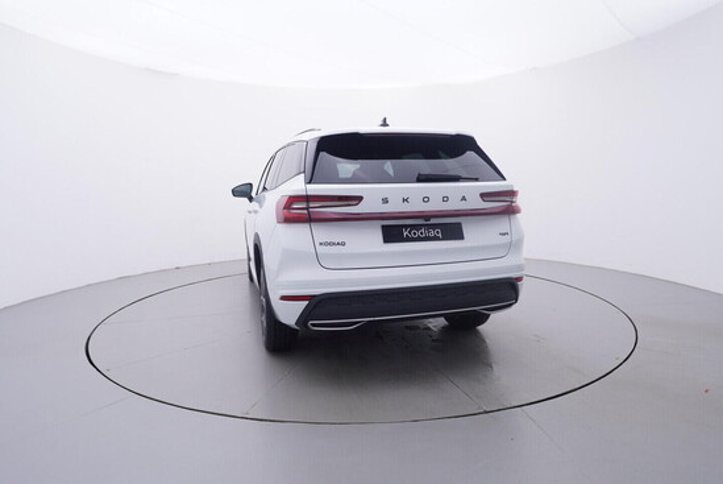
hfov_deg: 77.3
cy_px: 242
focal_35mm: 22
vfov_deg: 56.2
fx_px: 452
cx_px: 362
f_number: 5
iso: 200
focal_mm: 15
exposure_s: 1/80
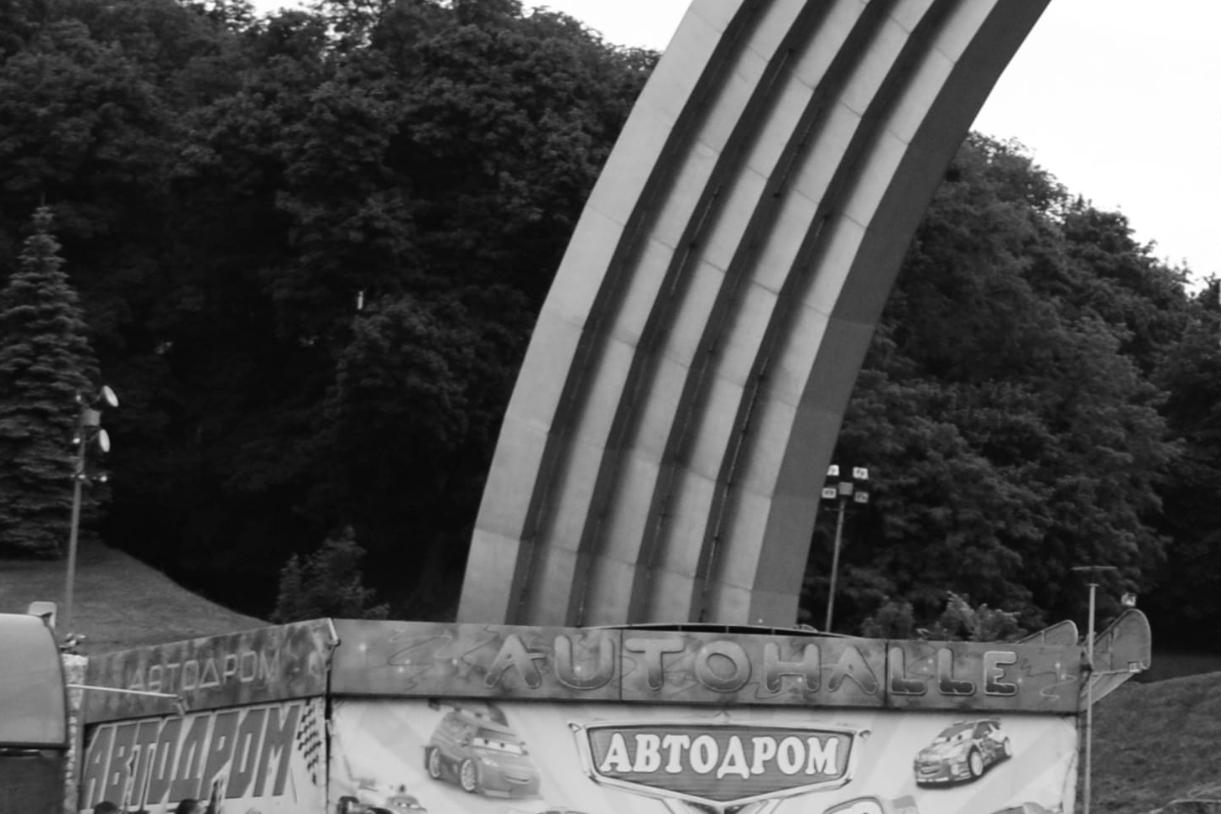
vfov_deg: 11.9
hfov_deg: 16.2
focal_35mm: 114
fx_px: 3866
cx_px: 1915
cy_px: 109
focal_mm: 24
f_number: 6.3
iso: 400
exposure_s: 1/160
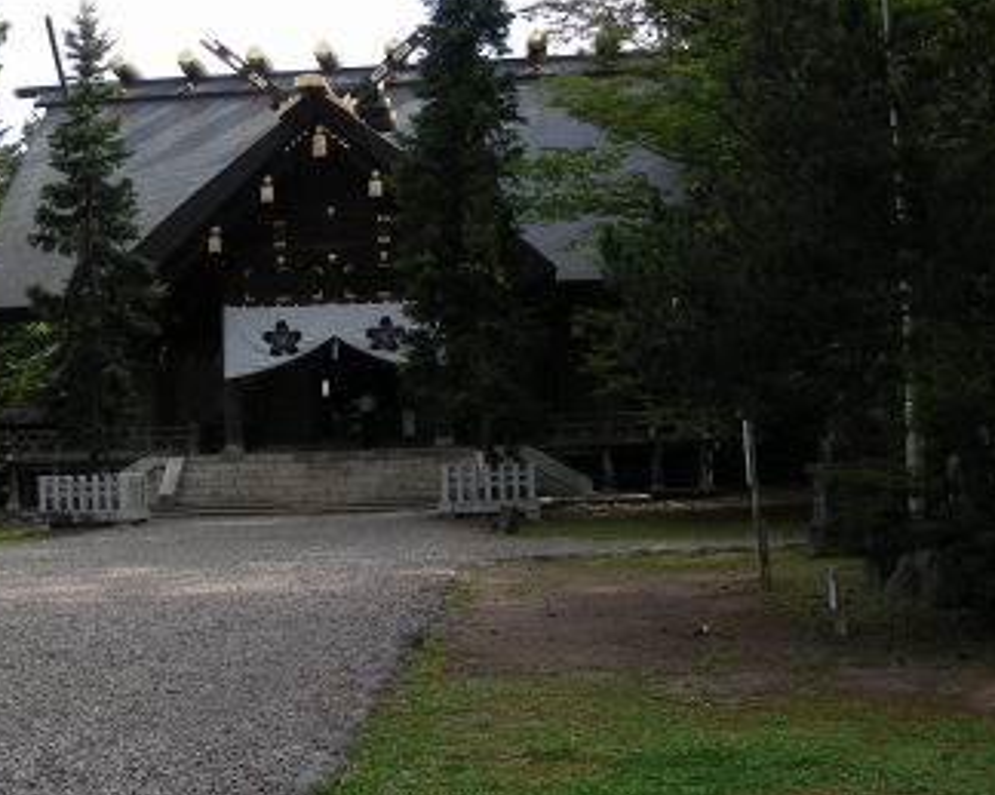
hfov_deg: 33.7
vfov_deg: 27.6
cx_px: 298
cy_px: 335
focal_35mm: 55
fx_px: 1619
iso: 50
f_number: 4
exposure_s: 1/146
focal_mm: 6.3
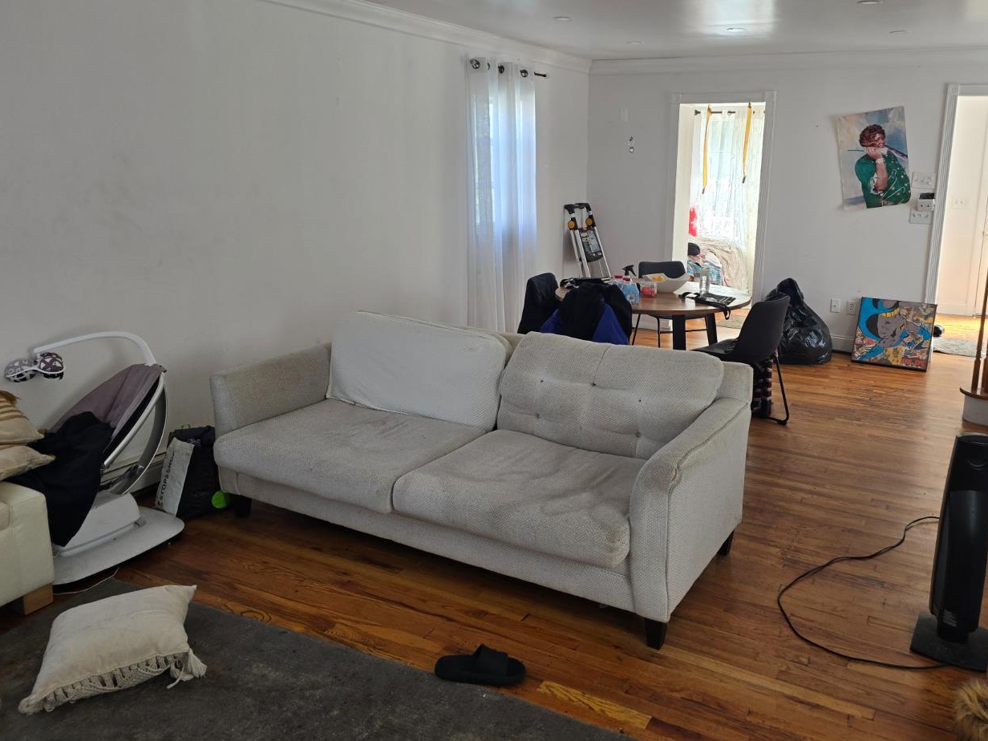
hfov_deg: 62.8
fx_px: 799
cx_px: 597
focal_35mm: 28
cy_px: 309
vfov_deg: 49.5
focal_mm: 6.3
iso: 100
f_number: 1.7
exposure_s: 1/180
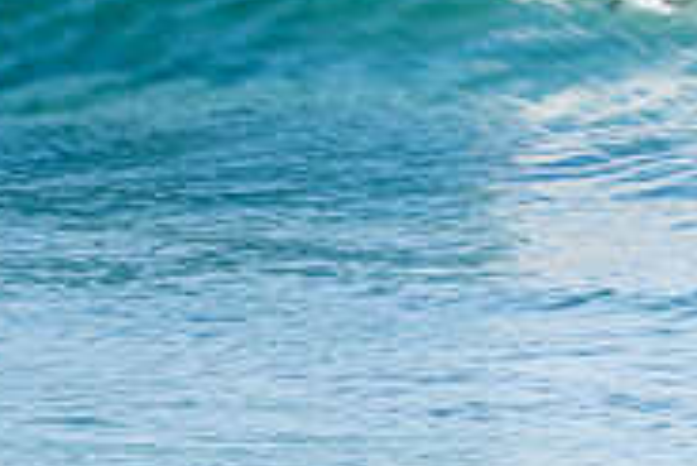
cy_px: -98
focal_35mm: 1885
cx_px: 1006
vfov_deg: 0.7
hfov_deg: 1.1
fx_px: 36523
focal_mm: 500
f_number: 22
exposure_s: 1/20
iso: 31
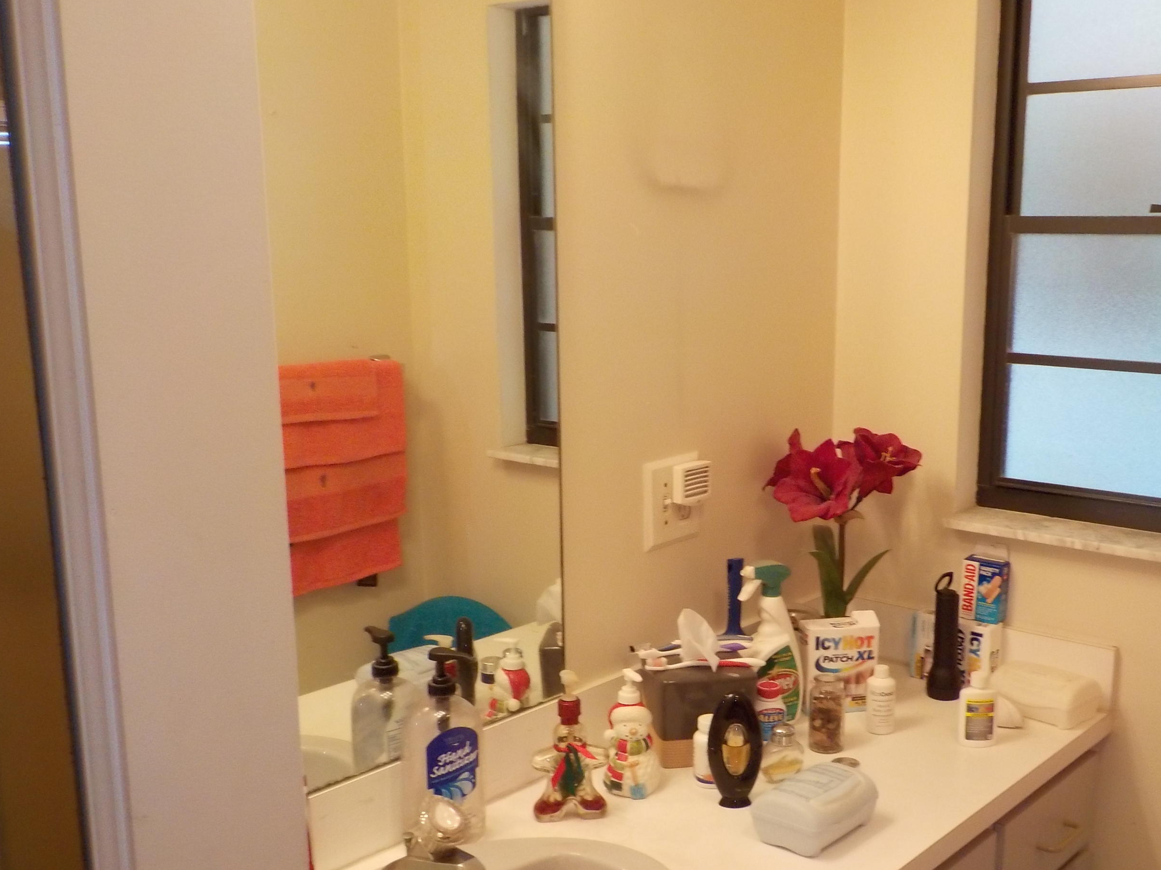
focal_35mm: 37
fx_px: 1241
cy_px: 522
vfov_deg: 38.5
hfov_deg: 49.8
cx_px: 696
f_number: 3.3
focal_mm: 4.1
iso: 280
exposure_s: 1/30
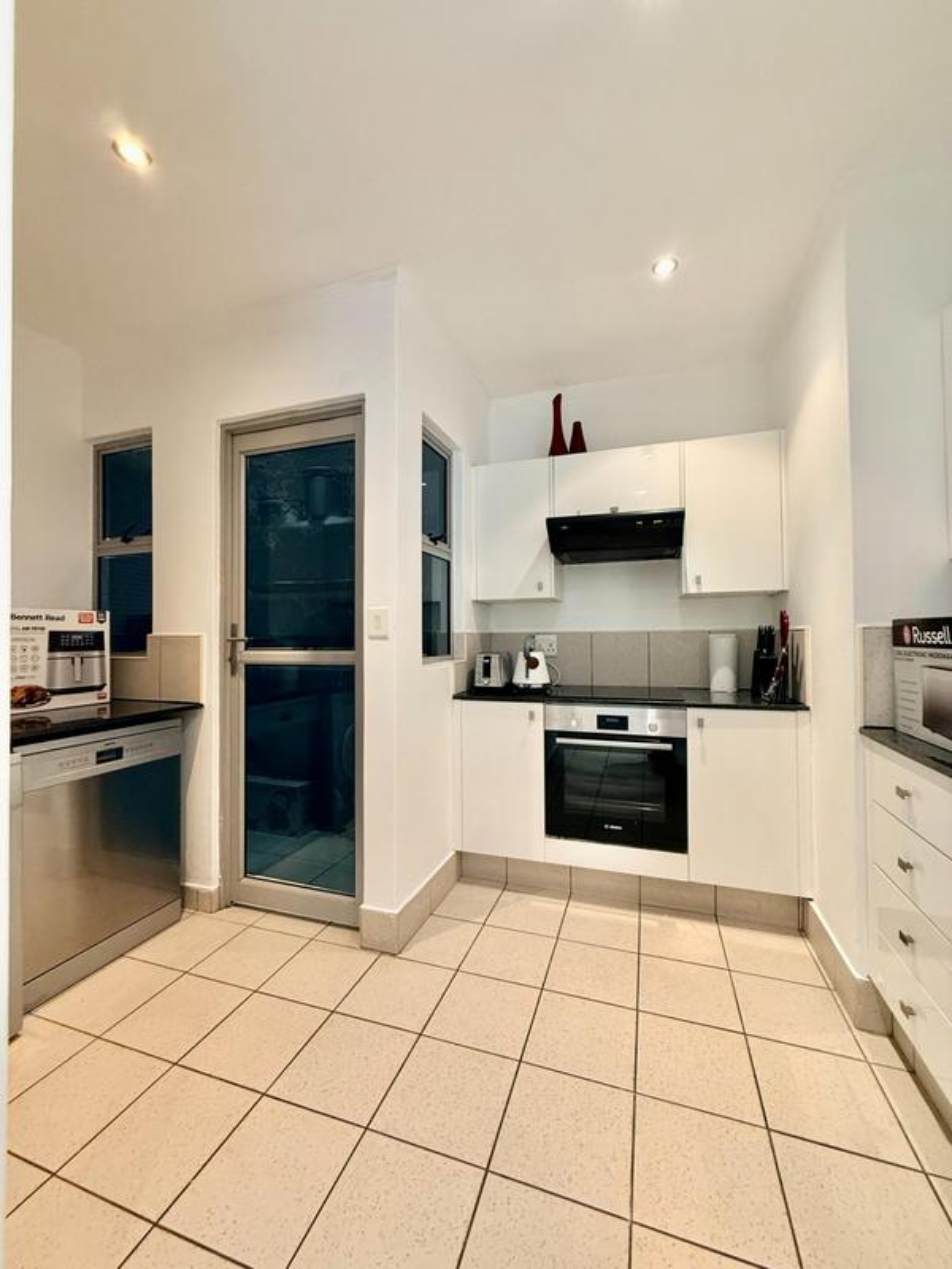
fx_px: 513
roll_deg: +0.6
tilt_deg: +0.3
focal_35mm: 14
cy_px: 634
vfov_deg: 102.1
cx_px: 476
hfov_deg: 85.7
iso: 320
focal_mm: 2.22
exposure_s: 1/50
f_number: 2.2
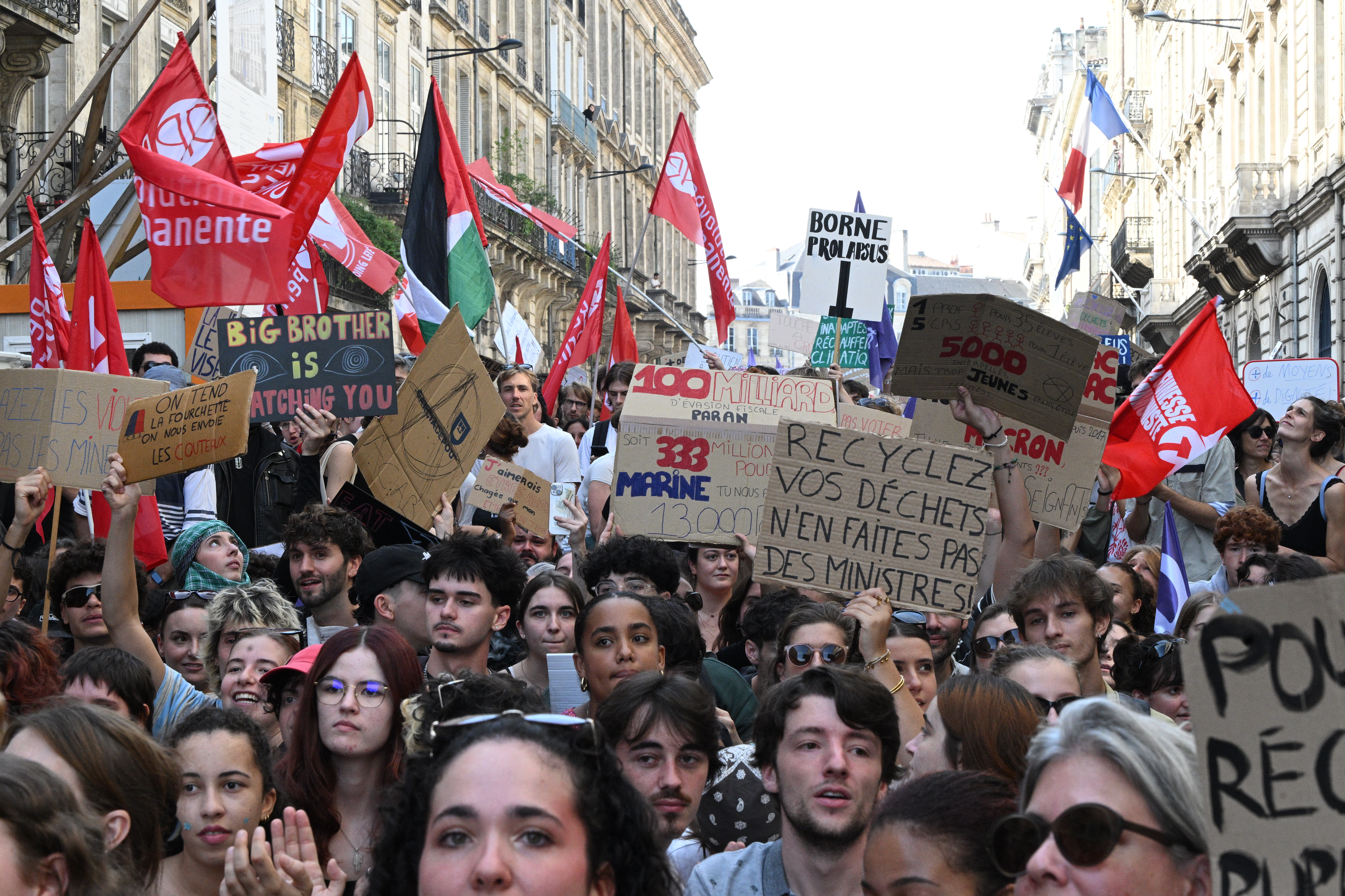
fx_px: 2877
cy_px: 448
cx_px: 672
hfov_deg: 26.3
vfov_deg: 17.7
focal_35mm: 77
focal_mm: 77
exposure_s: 1/320
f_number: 16
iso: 3200
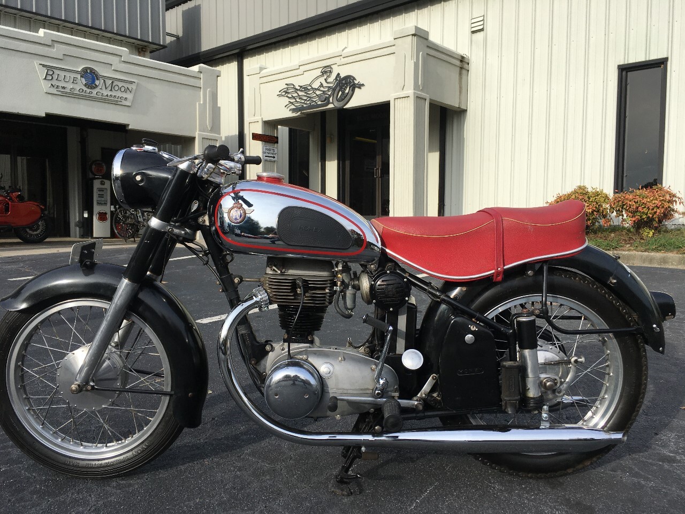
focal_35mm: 29
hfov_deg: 61.7
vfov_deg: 48.2
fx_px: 574
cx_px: 342
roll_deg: +0.4
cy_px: 257
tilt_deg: -3.3
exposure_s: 1/1012
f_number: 2.2
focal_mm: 4.15
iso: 25
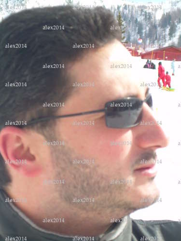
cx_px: 90
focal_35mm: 110
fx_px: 767
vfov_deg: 17.9
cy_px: 120
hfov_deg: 13.5
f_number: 4.9
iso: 50
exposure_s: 1/193
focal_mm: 18.9
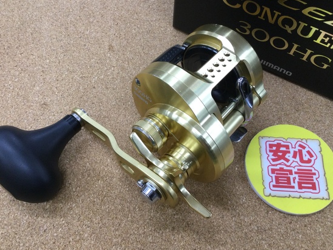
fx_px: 327
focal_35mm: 34
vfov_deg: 41.8
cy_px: 118
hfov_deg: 54.0
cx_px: 163
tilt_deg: -63.4
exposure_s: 1/30
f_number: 2.4
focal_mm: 3.3
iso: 40
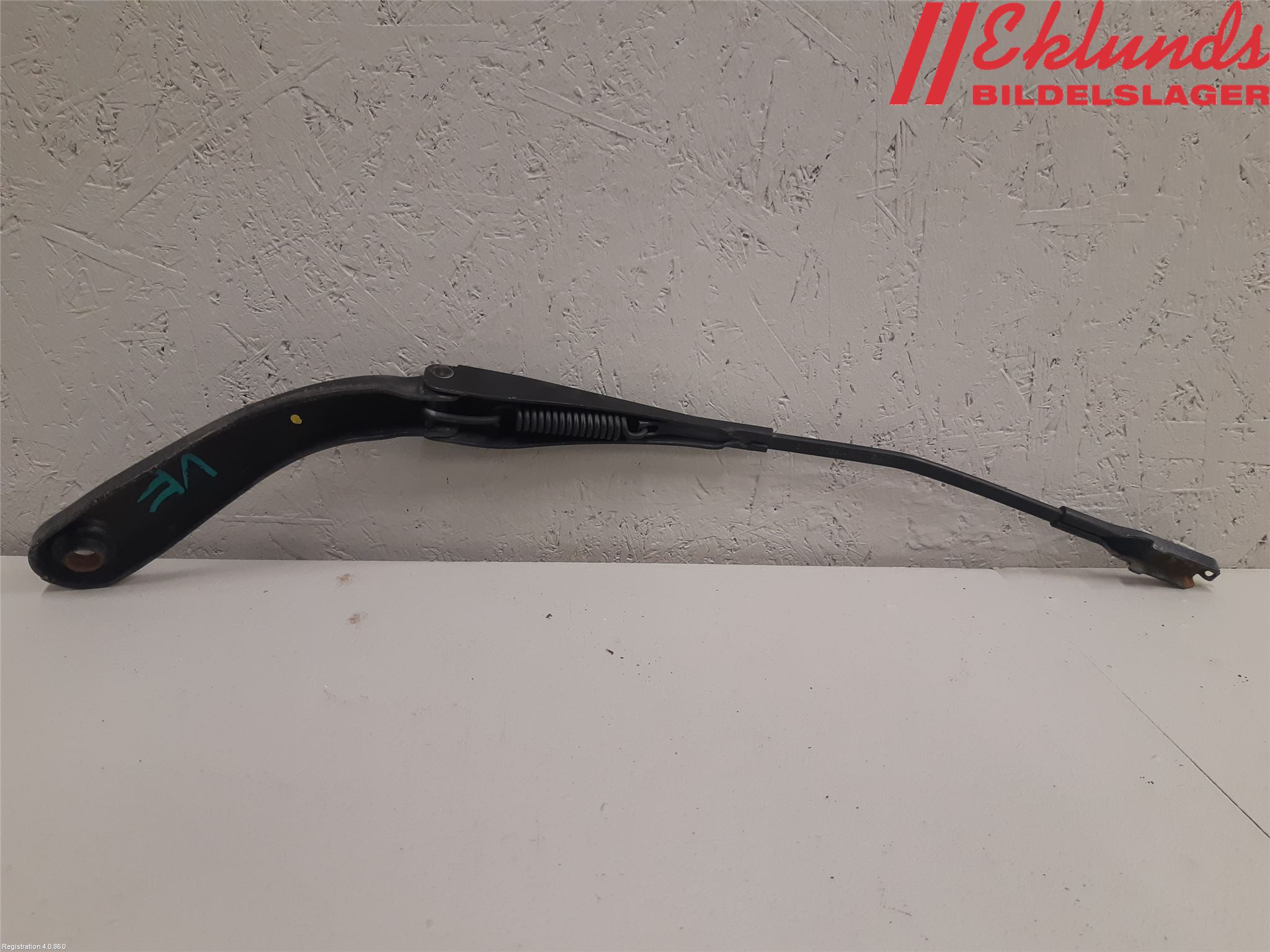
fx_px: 954
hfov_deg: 67.3
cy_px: 476
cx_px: 635
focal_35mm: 26
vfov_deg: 53.1
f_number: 1.7
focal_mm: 3.93
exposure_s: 1/50
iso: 100
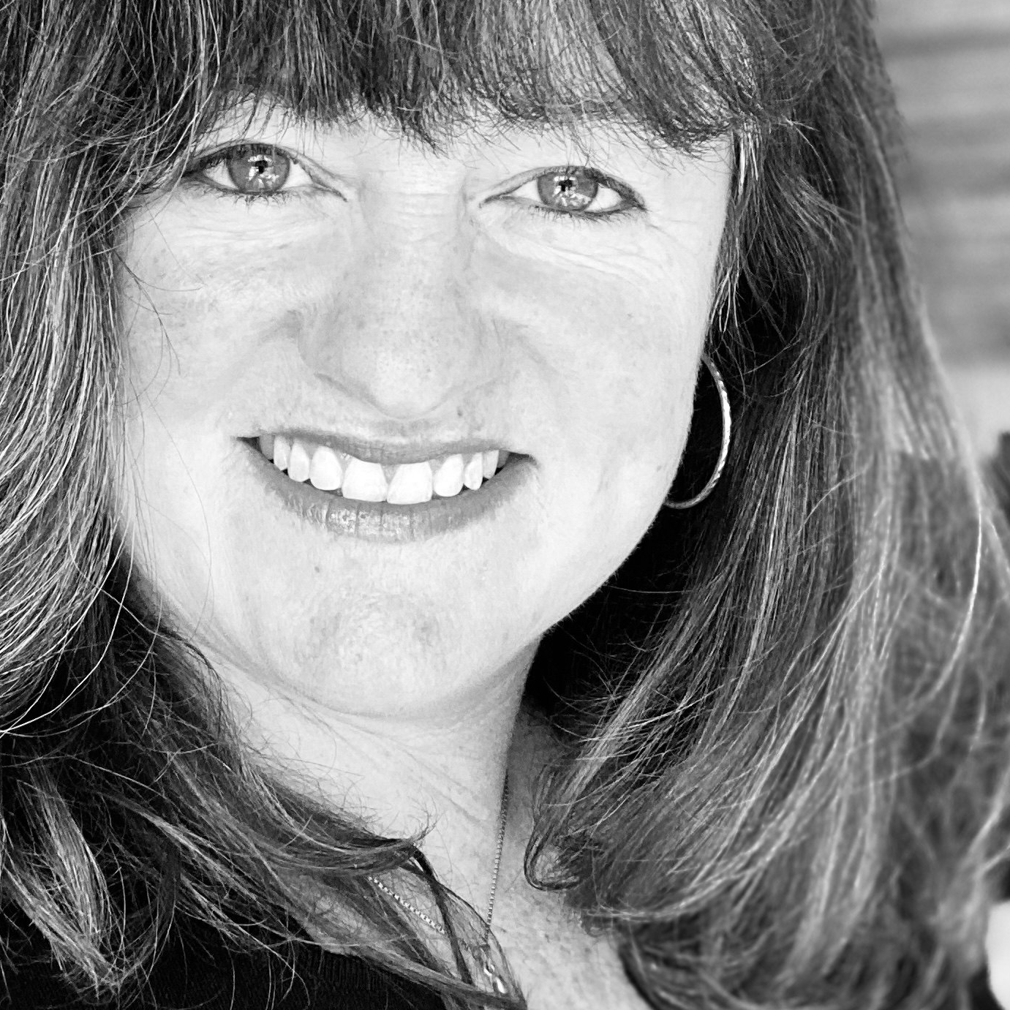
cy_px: 382
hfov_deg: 35.7
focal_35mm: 47
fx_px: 1551
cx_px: 341
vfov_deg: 35.9
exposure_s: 1/122
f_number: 2.2
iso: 100
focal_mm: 2.71
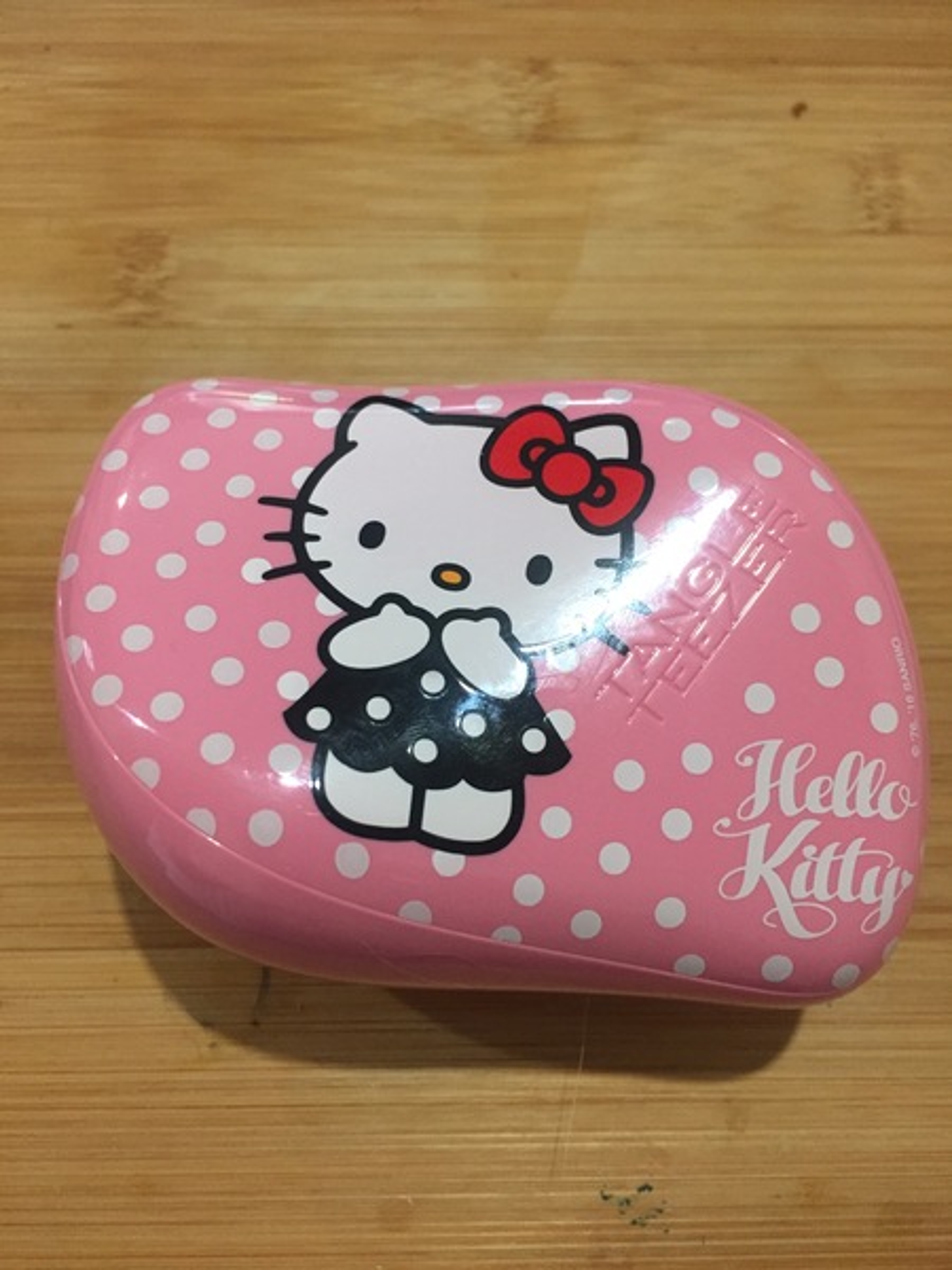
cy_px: 635
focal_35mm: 29
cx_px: 476
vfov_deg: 61.7
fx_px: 1063
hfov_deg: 48.2
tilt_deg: -67.5
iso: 250
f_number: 2.2
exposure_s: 1/33
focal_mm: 4.15
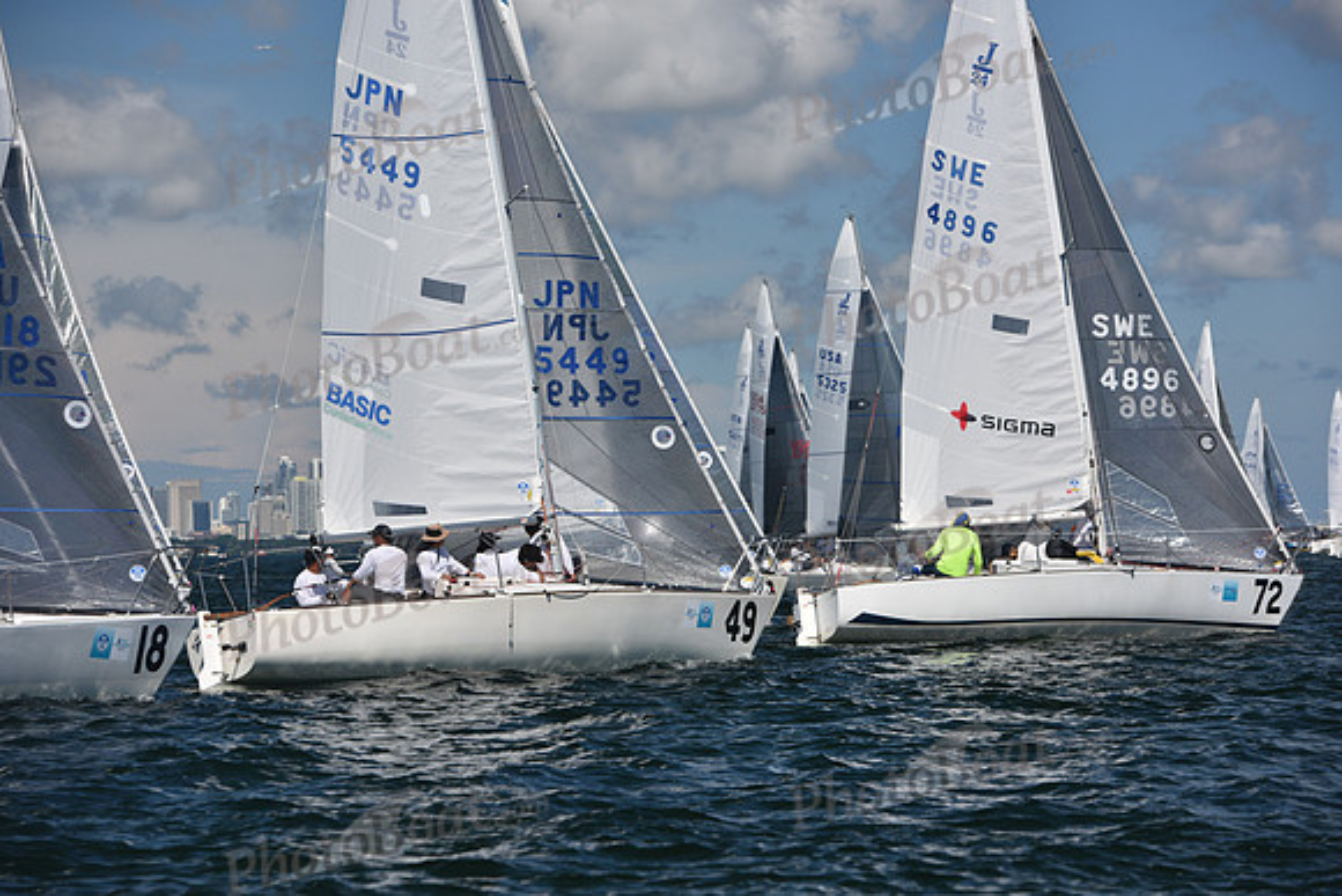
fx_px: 5593
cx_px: 671
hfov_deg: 13.7
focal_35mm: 150
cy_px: 448
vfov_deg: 9.2
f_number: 7.1
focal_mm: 150
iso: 250
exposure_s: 1/1000
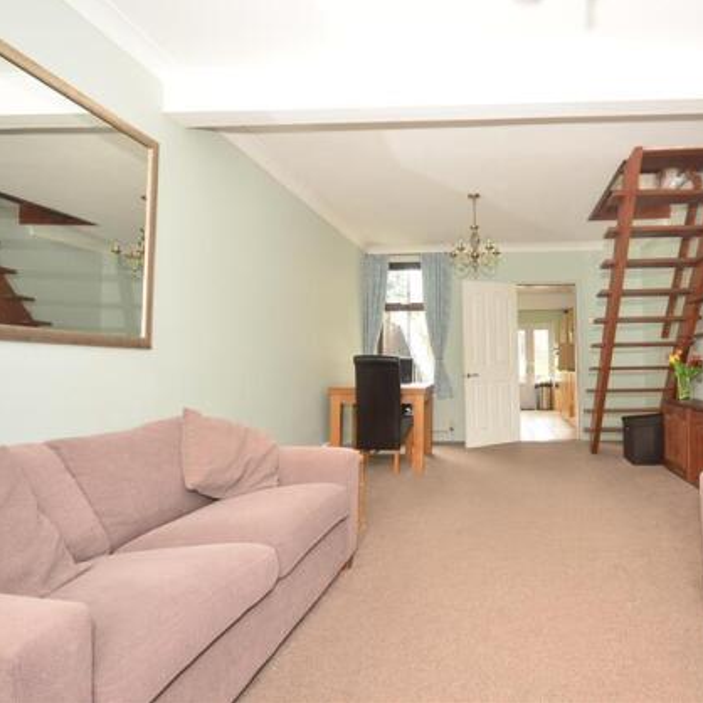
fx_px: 460
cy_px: 337
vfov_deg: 74.8
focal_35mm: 20
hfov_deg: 72.6
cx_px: 468
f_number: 5.6
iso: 400
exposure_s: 1/20
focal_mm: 10
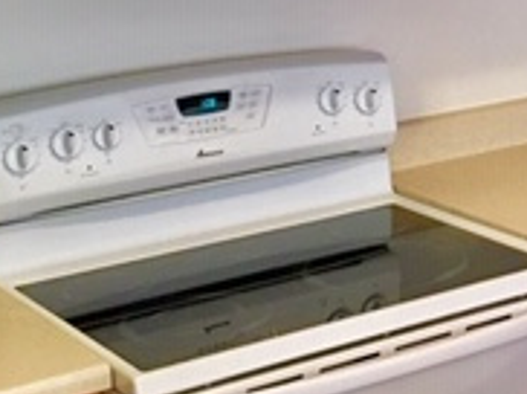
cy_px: -49
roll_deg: +0.4
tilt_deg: -7.6
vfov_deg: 14.1
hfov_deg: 18.2
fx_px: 1551
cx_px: 657
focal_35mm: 102
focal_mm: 4.15
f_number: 2.2
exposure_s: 1/30
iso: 200
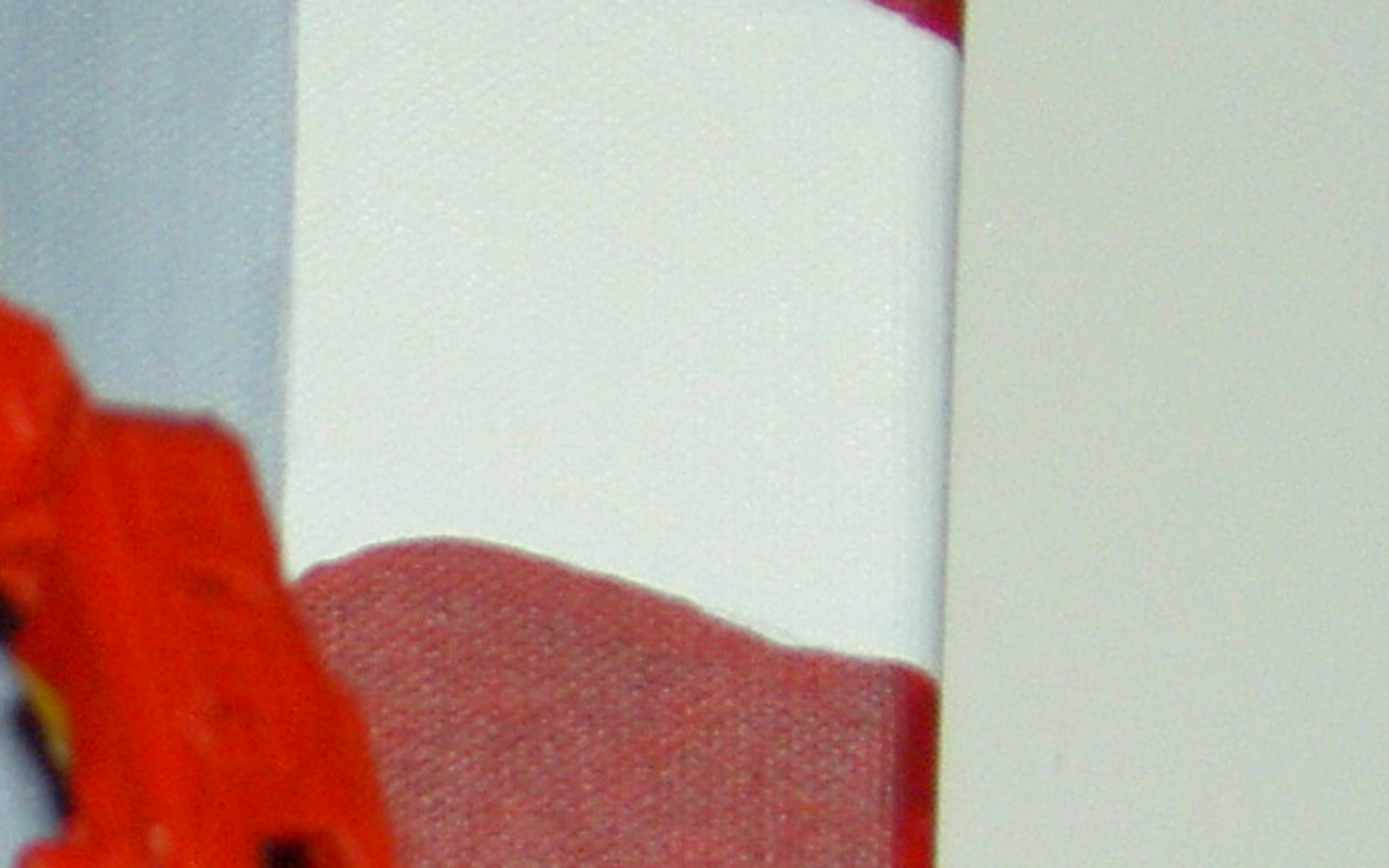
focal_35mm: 218
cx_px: -613
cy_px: 1323
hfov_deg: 9.4
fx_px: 8252
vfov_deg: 6.0
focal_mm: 11.3
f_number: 3.3
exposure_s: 1/68.5
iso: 100
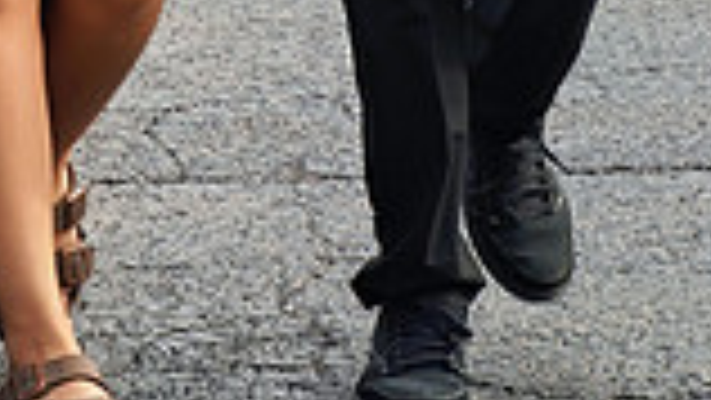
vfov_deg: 3.4
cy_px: -449
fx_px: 6733
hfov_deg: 6.0
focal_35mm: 357
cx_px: 292
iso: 250
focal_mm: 80
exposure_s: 1/250
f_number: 6.3
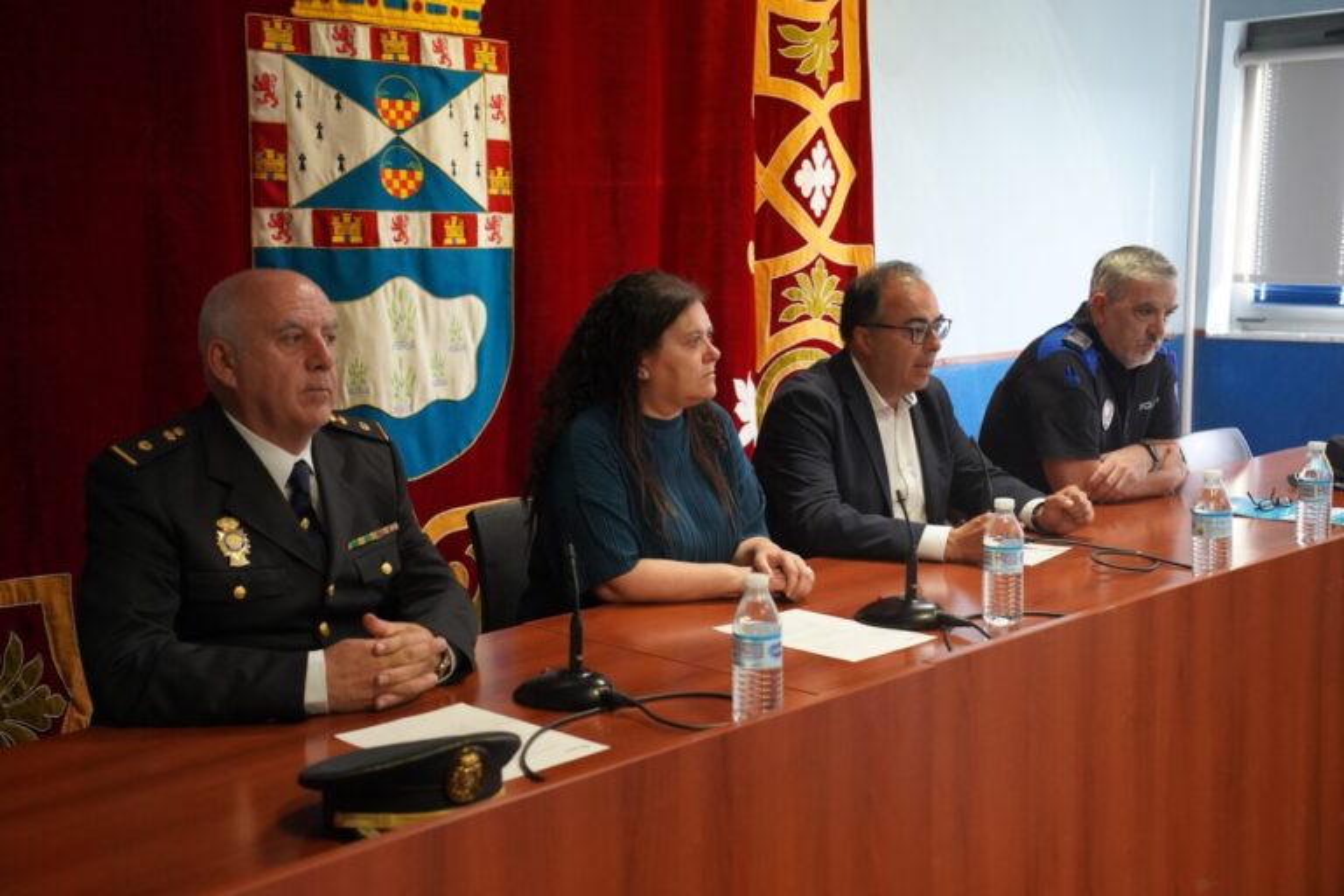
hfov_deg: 42.7
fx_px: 1717
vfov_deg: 29.2
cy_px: 448
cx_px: 672
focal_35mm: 46
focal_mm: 46
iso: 6400
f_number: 4
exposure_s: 1/160
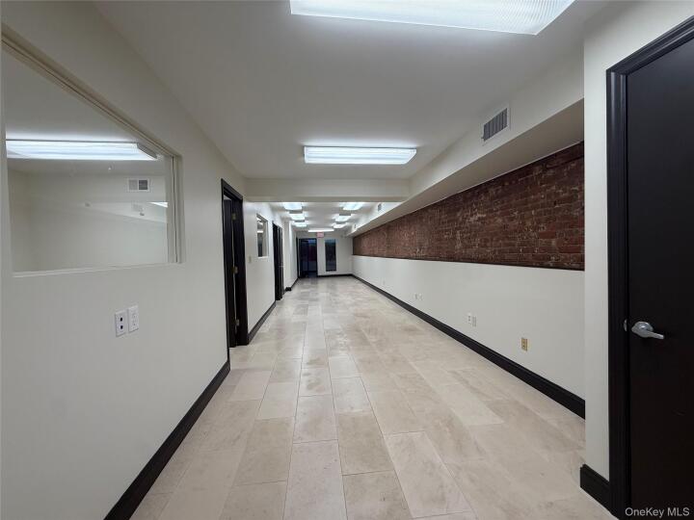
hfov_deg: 102.1
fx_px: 281
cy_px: 260
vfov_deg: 85.7
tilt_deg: -1.6
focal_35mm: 14
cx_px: 347
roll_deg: +1.0
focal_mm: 2.22
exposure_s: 1/120
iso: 80
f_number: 2.2
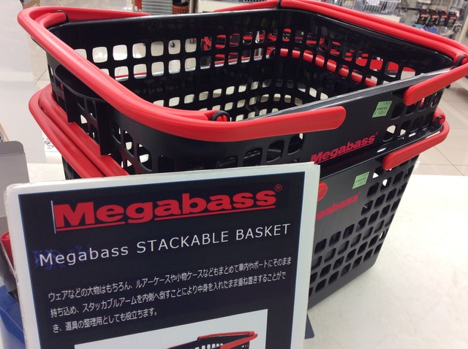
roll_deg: -7.0
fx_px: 432
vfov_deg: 44.1
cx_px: 234
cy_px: 174
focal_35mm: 32
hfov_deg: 56.9
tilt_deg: -32.6
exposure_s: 1/60
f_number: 2.4
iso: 50
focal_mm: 3.3
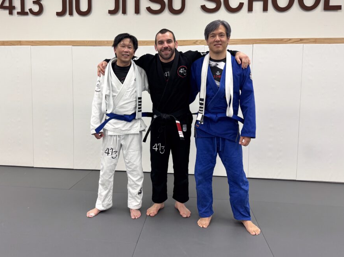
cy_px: 113
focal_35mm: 28
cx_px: 155
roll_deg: -0.8
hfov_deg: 63.3
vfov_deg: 49.6
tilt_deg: -6.6
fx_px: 278
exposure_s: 1/120
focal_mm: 6.76
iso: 160
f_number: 1.78
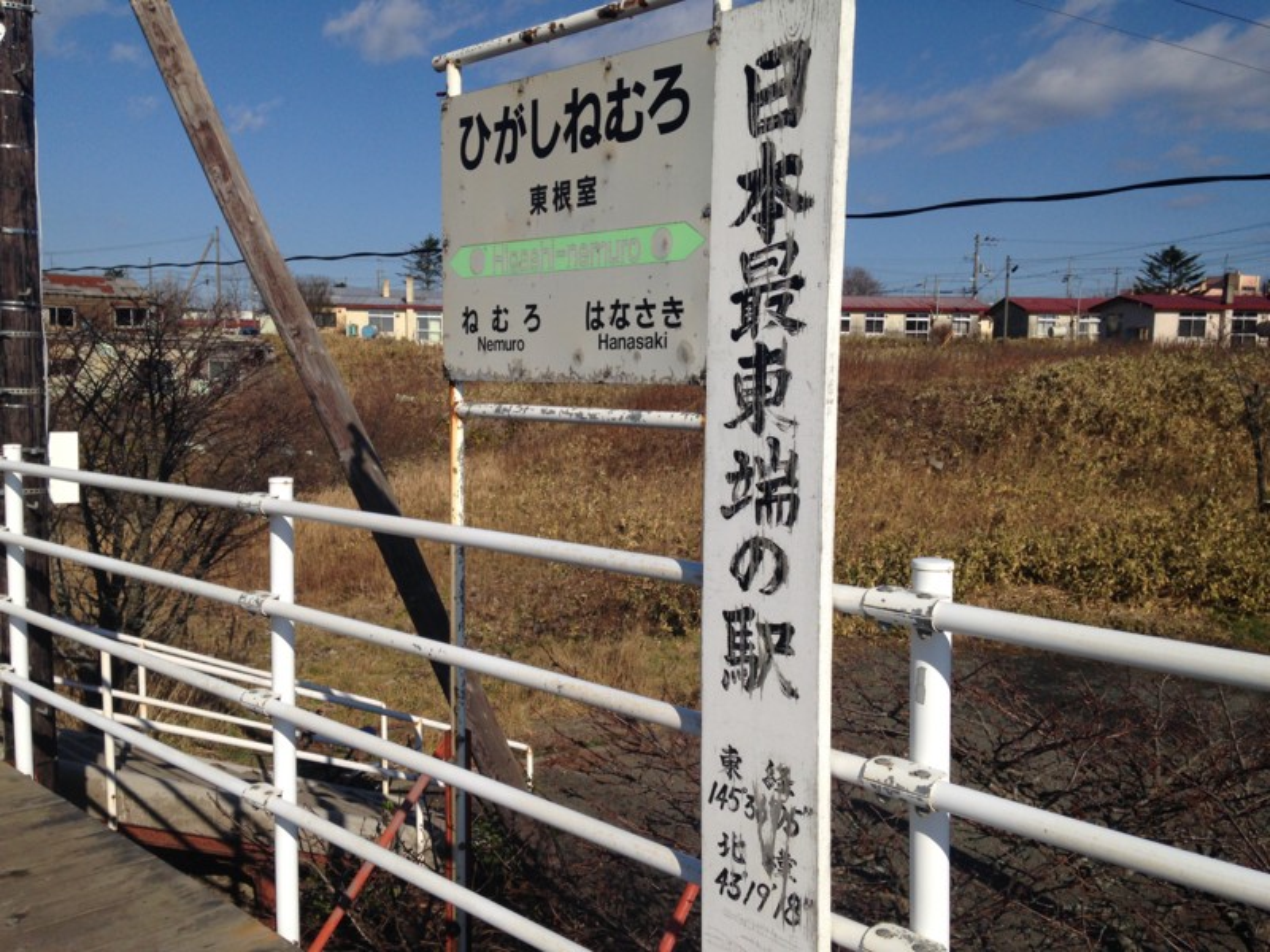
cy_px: 476
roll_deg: +0.3
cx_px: 635
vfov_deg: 42.9
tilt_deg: -7.6
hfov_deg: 55.4
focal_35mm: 33
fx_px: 1211
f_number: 2.4
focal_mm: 4.12
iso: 50
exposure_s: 1/3390
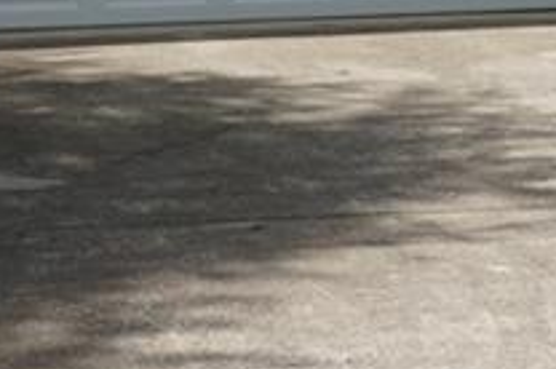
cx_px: 655
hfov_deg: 11.0
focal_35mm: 184
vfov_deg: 7.1
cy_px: -437
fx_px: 2844
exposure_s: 1/160
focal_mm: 25
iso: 100
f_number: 9
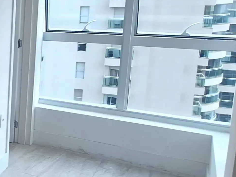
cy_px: 47
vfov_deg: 26.7
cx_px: -158
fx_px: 368
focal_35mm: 54
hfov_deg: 23.7
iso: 40
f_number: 2.2
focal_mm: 1.74
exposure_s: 1/126
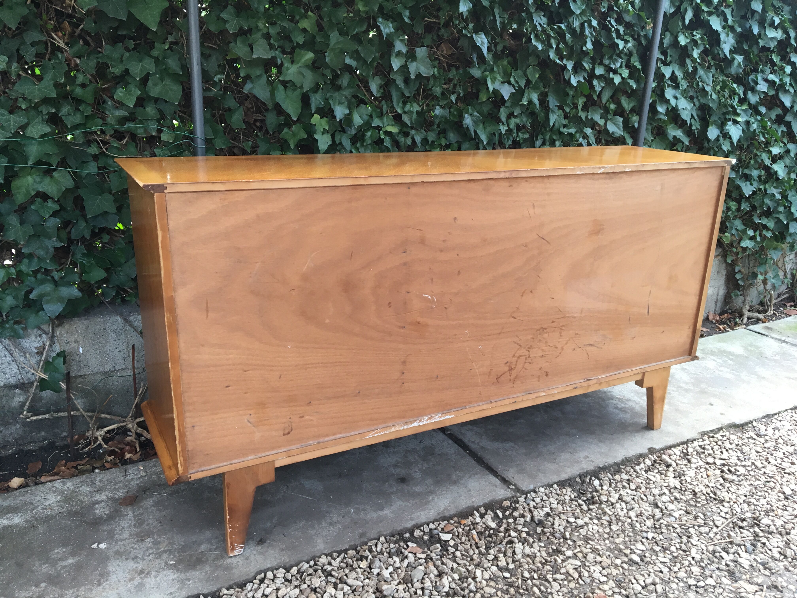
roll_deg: -2.6
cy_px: 299
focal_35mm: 29
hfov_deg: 61.7
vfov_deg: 48.2
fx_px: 668
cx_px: 398
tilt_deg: -16.5
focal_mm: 4.15
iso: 32
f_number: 2.2
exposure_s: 1/33
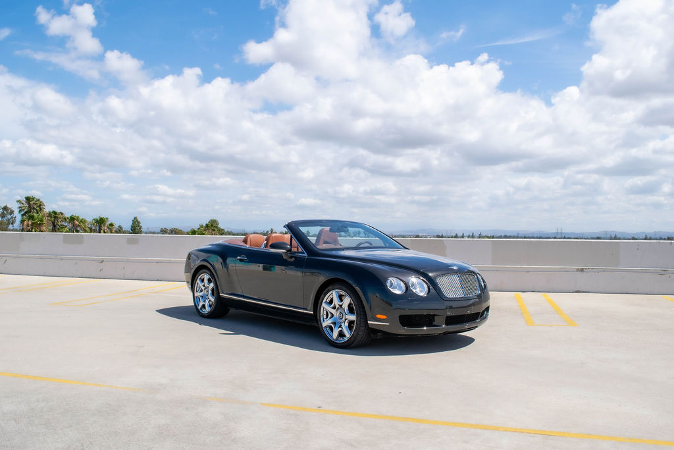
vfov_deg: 39.3
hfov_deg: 56.4
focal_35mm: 34
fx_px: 629
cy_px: 225
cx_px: 337
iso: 400
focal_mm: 22
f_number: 7.1
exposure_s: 1/2000
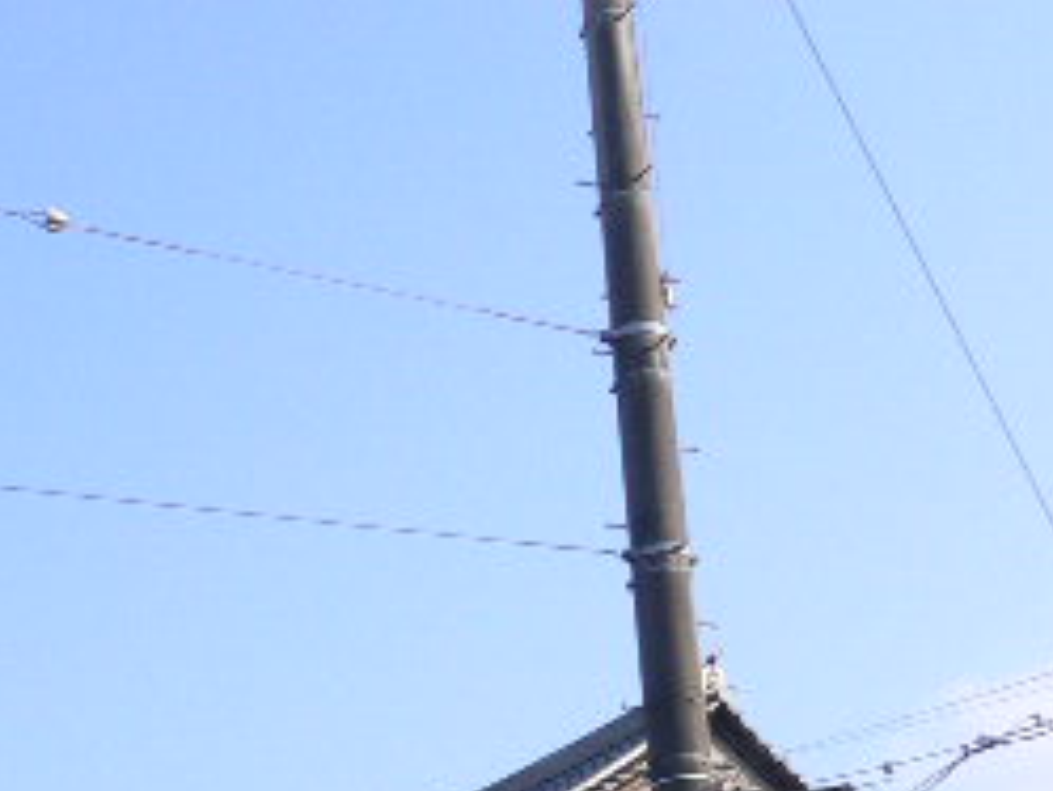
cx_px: -17
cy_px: 1011
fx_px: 2739
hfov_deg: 21.0
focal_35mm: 90
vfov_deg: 15.7
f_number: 5.6
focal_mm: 5.8
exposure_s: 1/250
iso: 80
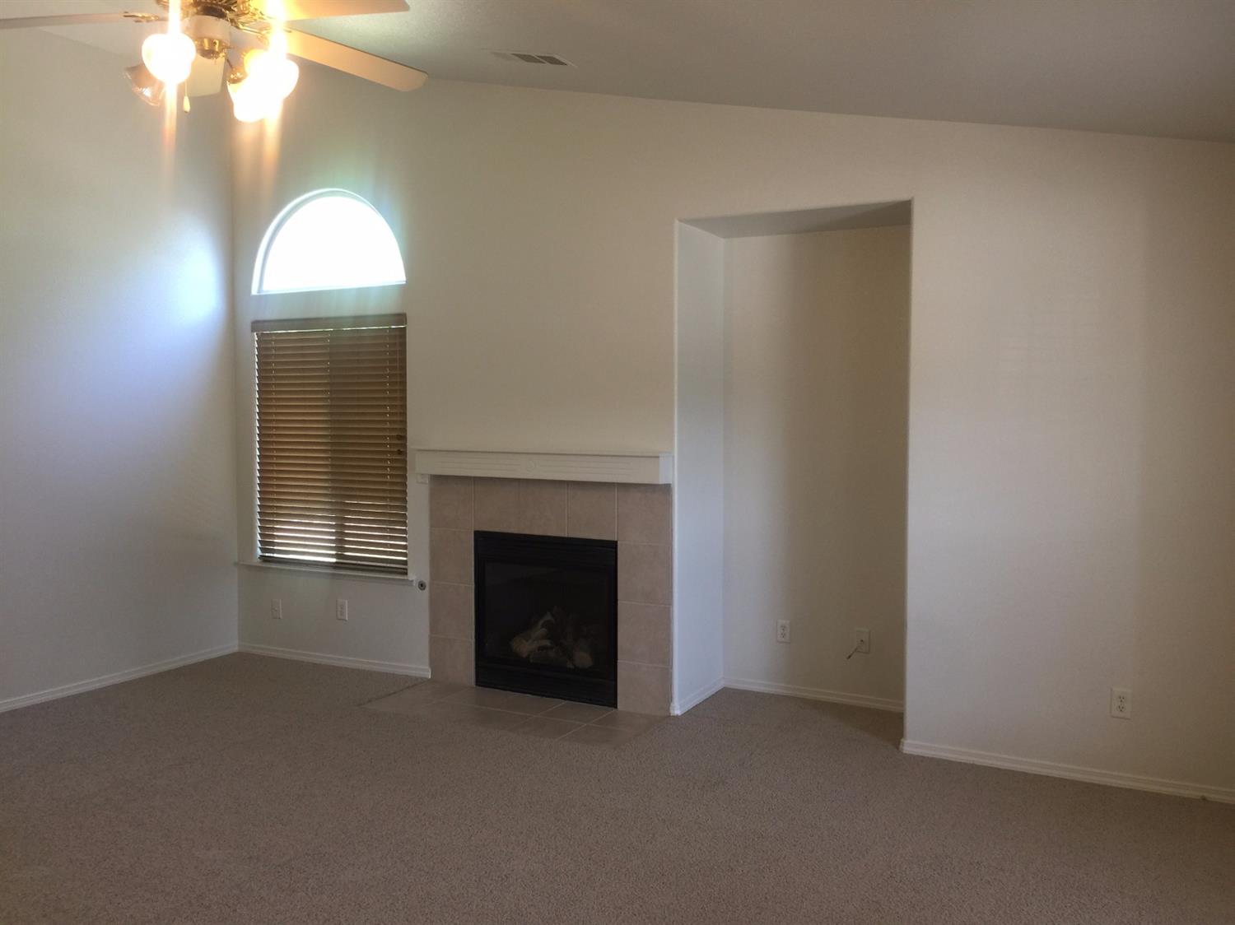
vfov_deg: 48.2
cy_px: 462
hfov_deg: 61.7
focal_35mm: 29
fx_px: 1034
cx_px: 618
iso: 32
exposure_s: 1/15
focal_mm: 4.15
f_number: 2.2
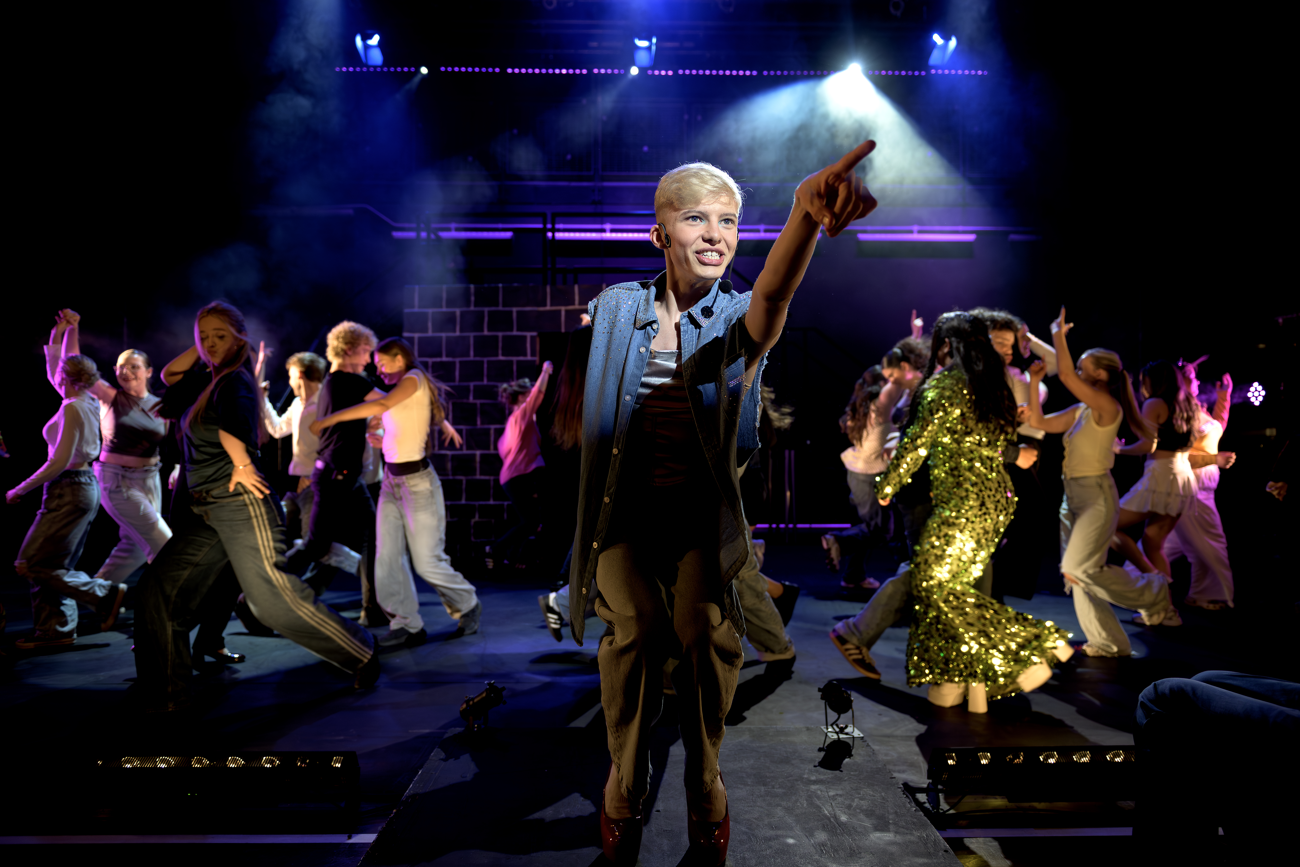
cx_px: 650
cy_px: 434
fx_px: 867
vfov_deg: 53.1
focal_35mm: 24
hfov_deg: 73.7
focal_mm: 24
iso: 1000
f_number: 2.8
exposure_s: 1/250
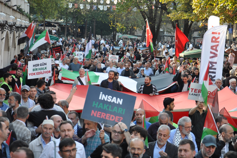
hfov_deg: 18.2
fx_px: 740
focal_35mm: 112
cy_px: 79
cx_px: 118
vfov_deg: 12.2
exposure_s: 1/125
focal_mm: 75
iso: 320
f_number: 5.6
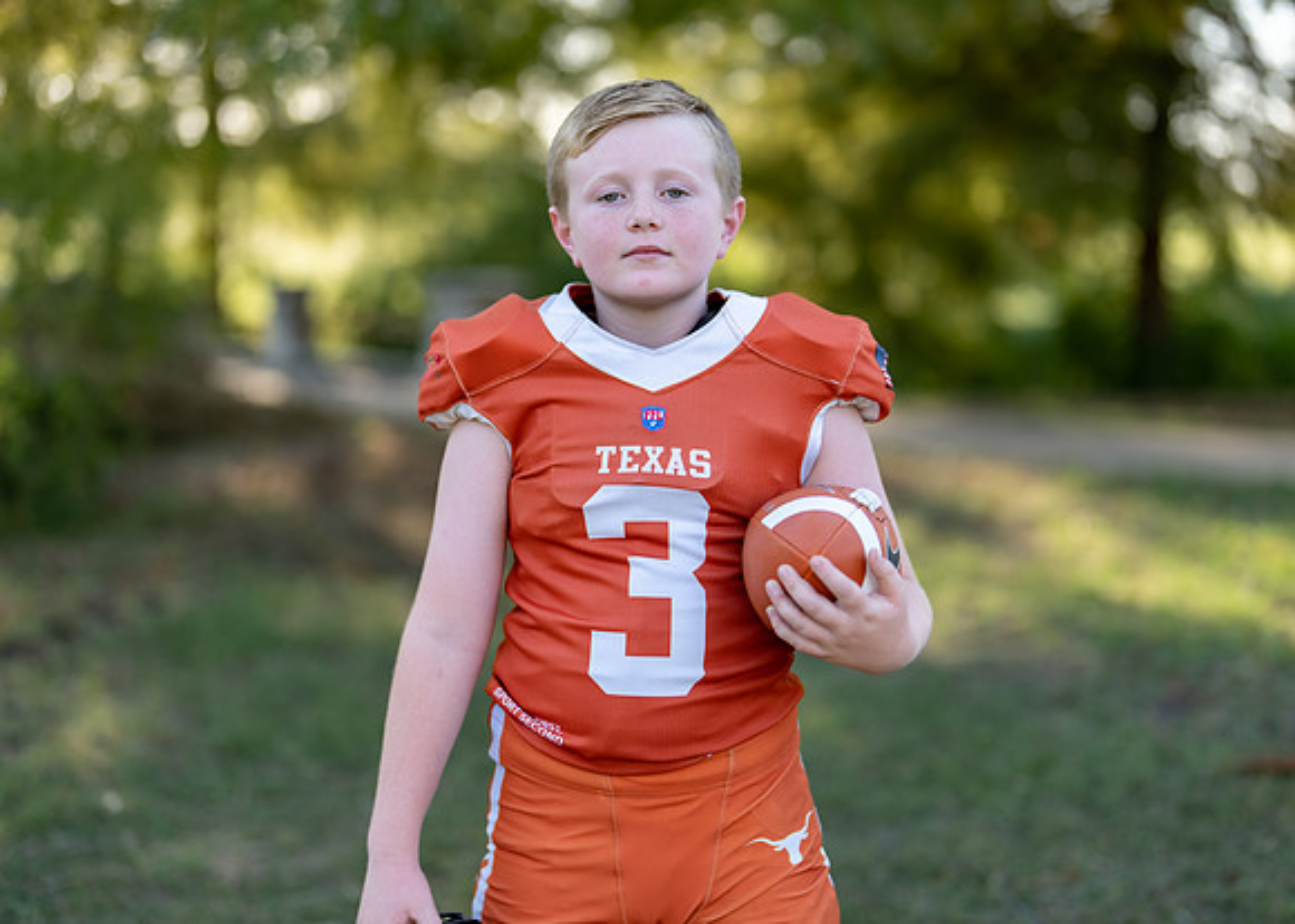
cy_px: 428
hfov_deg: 34.8
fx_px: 2068
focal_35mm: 56
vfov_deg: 25.2
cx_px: 662
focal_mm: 50
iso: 100
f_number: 1.2
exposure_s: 1/1250
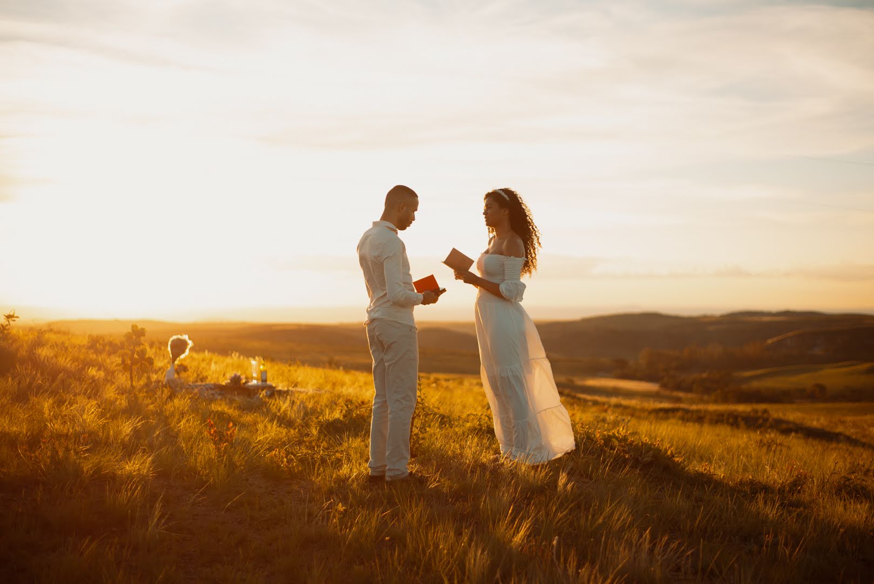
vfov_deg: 27.0
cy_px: 292
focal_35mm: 50
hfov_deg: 39.6
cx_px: 437
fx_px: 1214
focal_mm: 50
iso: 100
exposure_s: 1/1000
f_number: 1.8
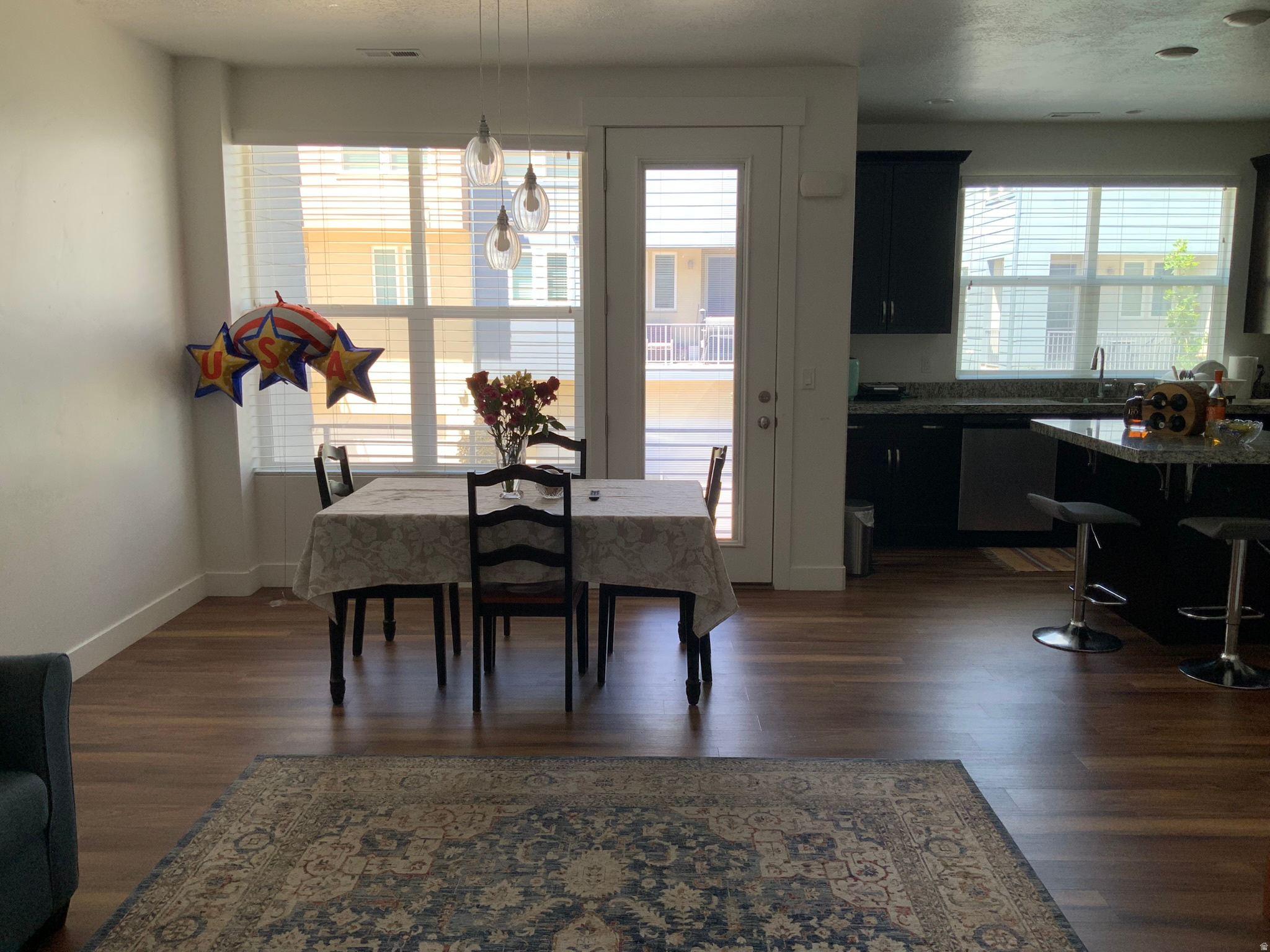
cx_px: 635
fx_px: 1064
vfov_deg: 48.2
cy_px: 476
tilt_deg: -7.6
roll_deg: -0.2
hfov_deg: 61.7
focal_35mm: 29
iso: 40
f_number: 1.8
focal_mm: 3
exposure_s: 1/122
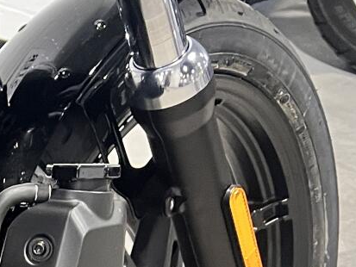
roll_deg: -2.2
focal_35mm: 126
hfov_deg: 13.3
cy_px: 519
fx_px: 1296
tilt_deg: -37.4
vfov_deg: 10.8
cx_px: -373
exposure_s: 1/60
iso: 250
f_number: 1.5
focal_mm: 5.7
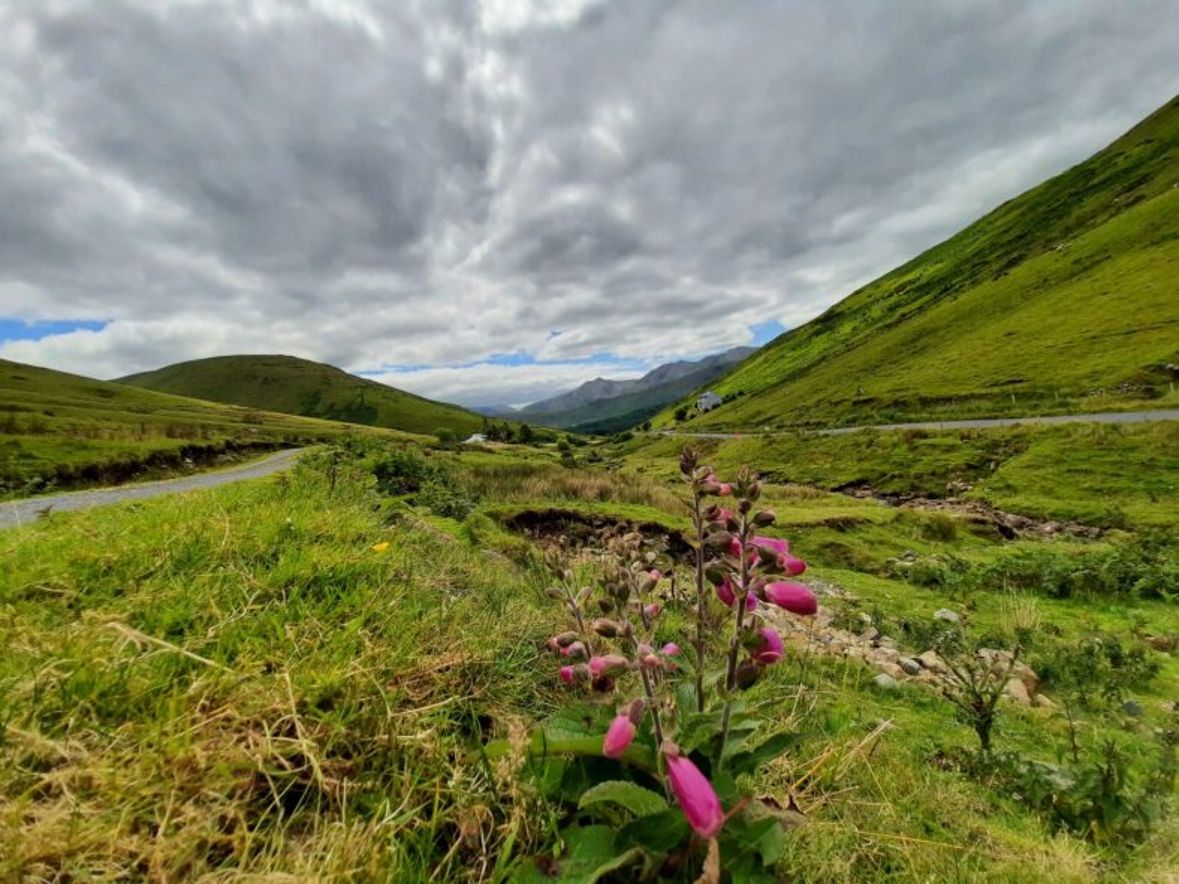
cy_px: 442
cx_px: 590
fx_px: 443
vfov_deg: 89.9
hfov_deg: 106.2
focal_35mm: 13
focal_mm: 1.74
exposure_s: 1/3205
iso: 40
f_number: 2.2
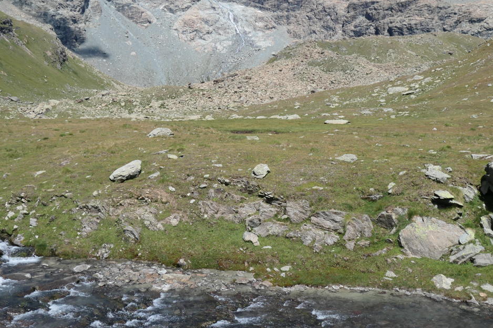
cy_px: 116
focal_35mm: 40
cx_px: 243
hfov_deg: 48.5
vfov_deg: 33.2
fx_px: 548
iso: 200
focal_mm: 9
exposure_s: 1/1000
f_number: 5.6
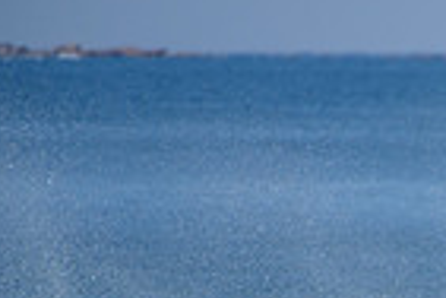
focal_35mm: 2062
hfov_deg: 1.0
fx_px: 25544
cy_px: 579
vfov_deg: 0.7
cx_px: 841
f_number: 5.6
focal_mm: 500
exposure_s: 1/2000
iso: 160
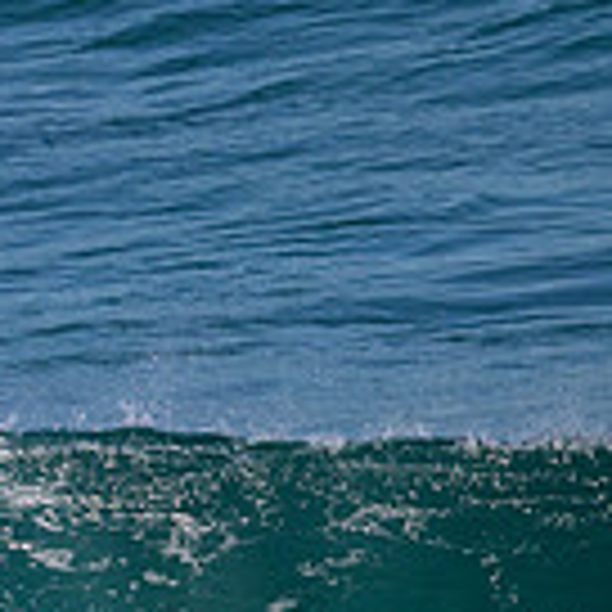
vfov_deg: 1.1
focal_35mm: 1556
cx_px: -554
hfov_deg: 1.1
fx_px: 31124
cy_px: 826
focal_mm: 430
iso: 1100
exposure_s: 1/2000
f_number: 11
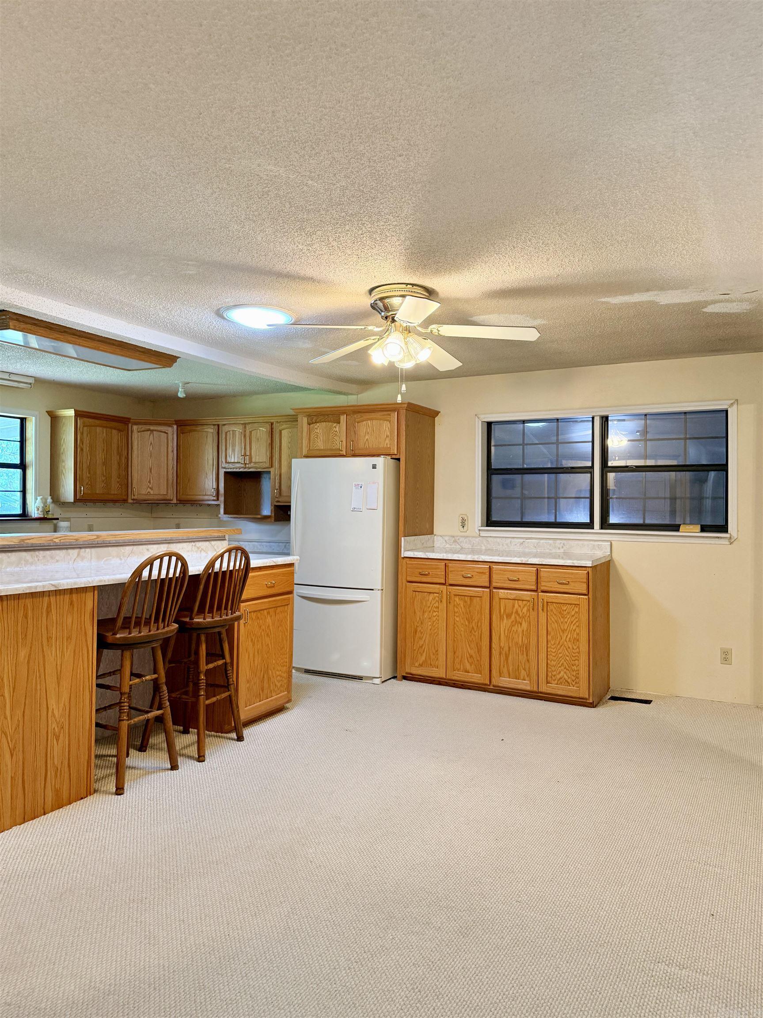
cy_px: 509
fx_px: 706
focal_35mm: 24
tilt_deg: +0.2
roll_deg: -2.1
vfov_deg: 71.6
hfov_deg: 56.8
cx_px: 382
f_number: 1.78
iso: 250
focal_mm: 6.76
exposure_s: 1/60
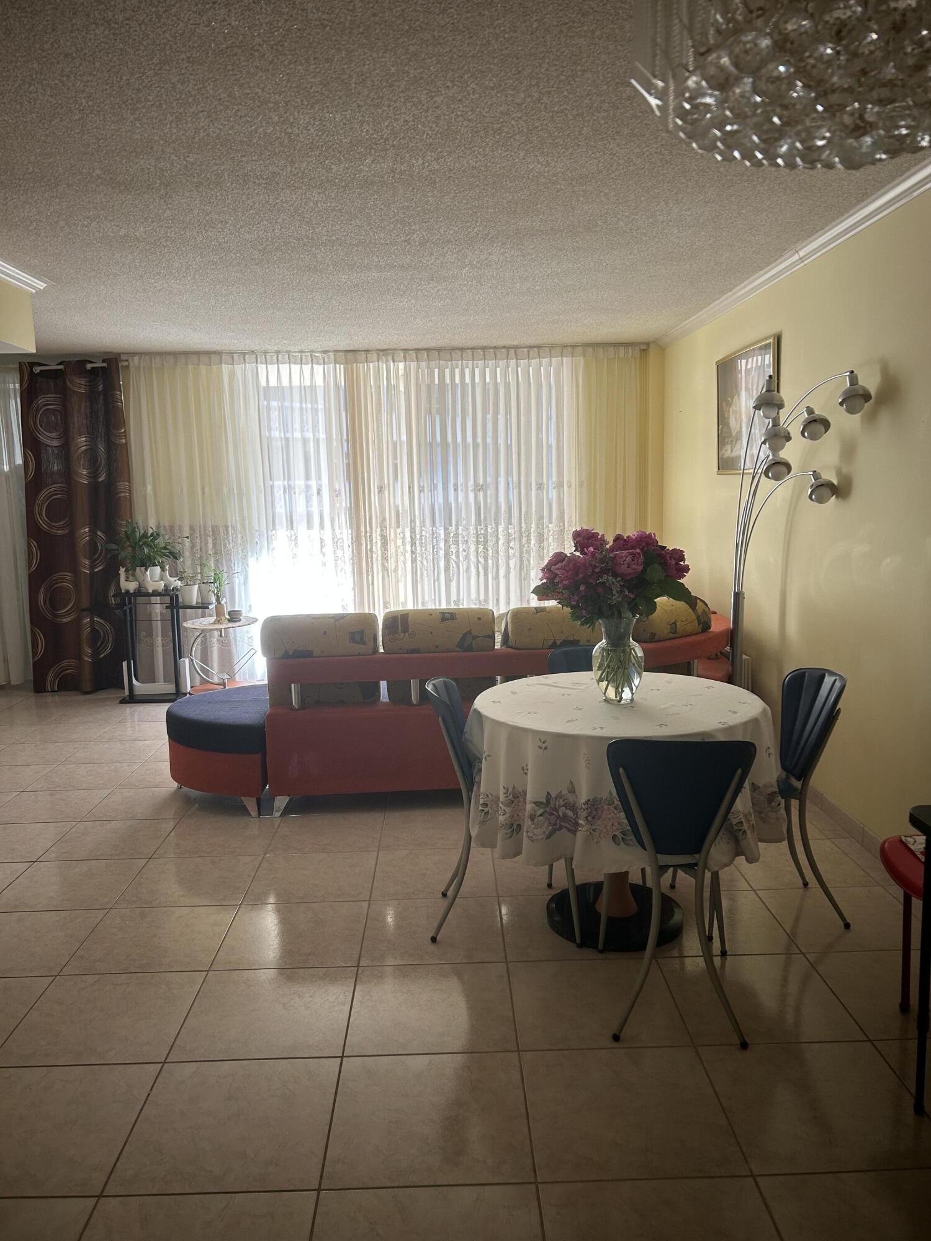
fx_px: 932
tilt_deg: -7.7
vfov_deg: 67.3
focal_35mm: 26
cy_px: 620
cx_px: 466
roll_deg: +1.0
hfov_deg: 53.1
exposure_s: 1/121
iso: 64
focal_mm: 5.7
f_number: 1.5
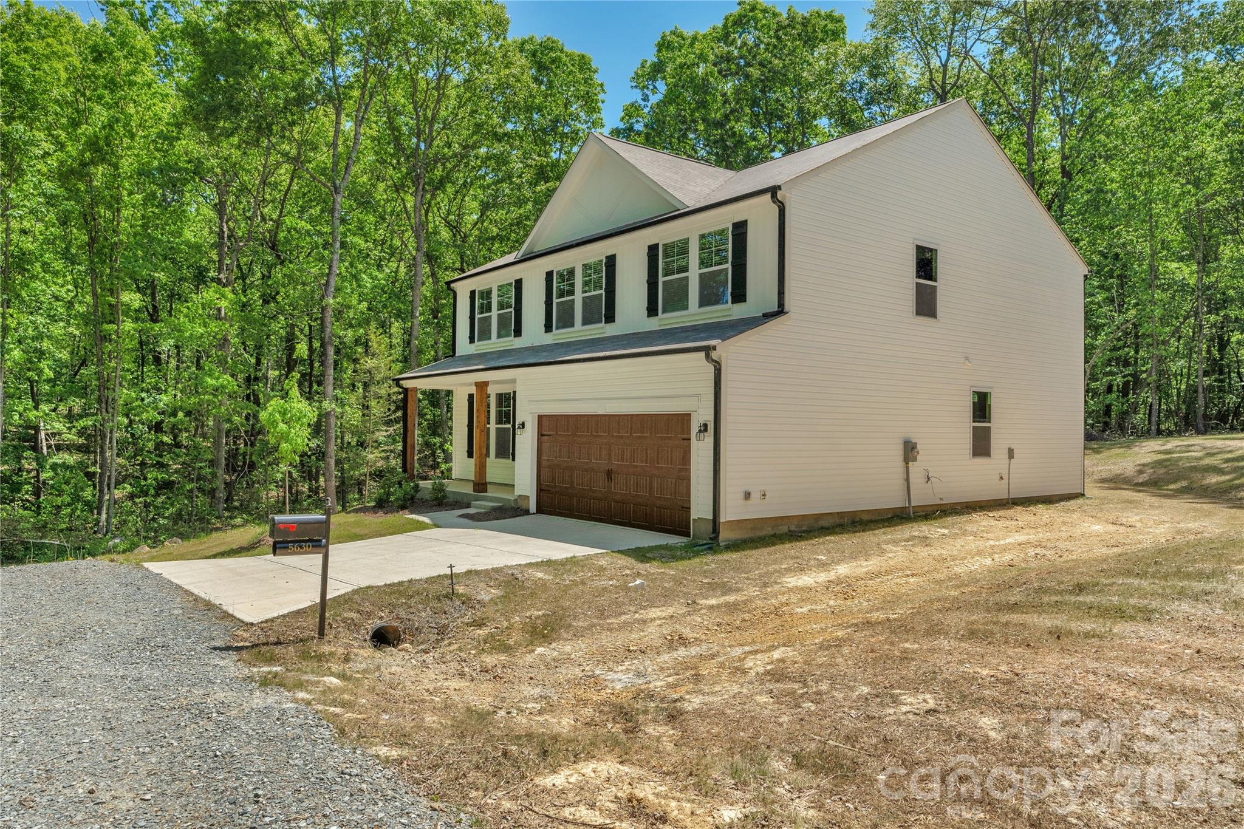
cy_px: 414
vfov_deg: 55.1
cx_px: 622
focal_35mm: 23
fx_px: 795
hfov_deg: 76.1
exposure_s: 1/800
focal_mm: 23
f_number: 8
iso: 640
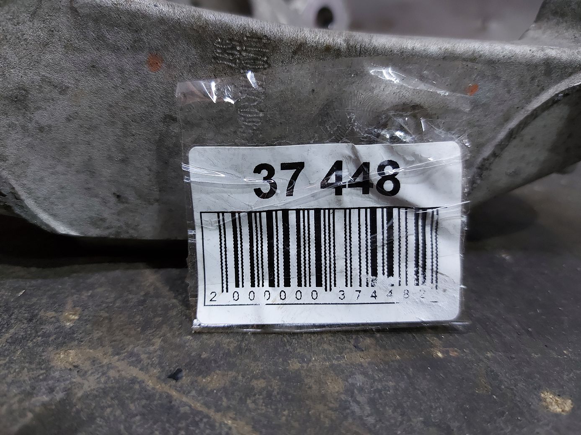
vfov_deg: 56.8
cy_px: 218
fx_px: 403
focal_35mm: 24
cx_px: 290
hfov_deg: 71.6
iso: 250
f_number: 1.8
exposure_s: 1/50
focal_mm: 5.23
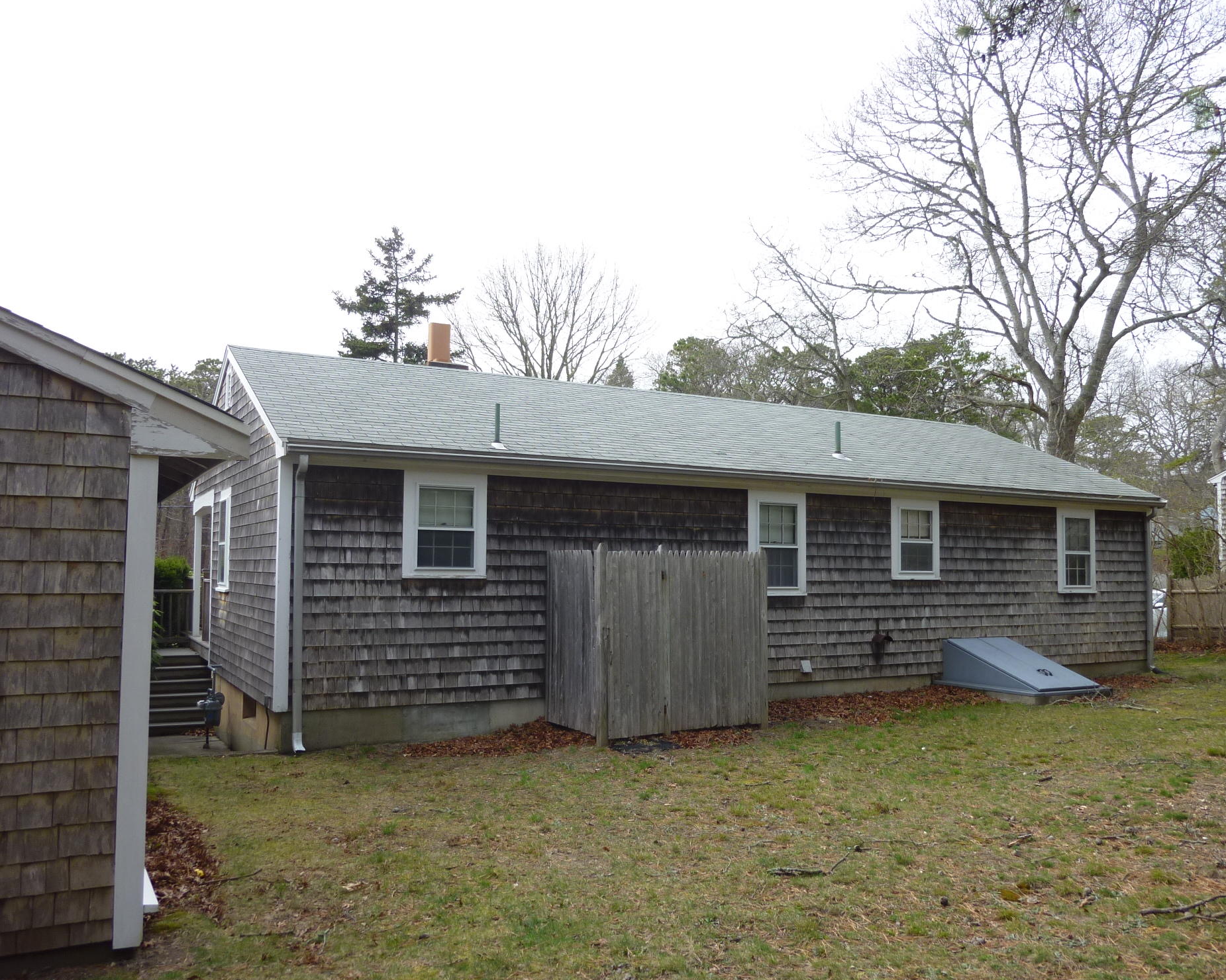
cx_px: 635
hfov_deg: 64.0
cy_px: 507
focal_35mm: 27
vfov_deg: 53.2
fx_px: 980
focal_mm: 4.5
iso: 80
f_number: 3.3
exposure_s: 1/160
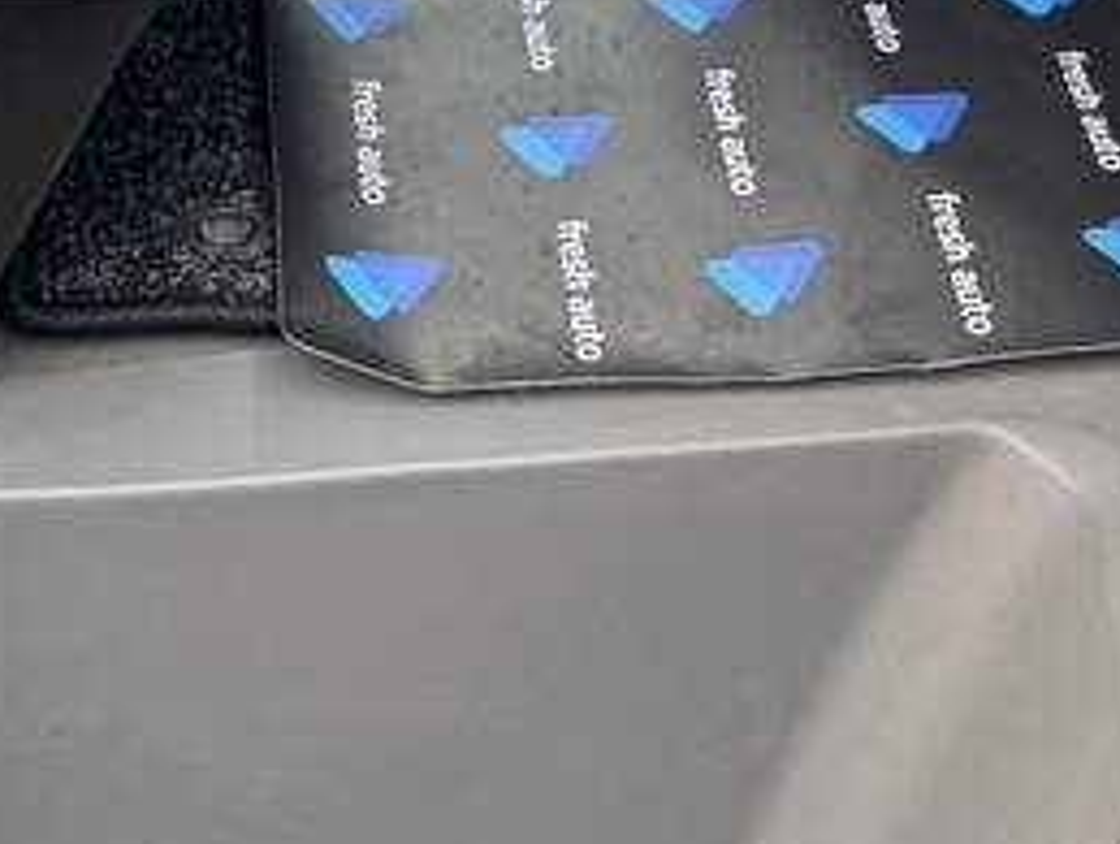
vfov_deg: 11.6
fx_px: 3596
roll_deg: -1.5
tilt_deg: -17.5
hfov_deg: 17.5
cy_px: -987
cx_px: 212
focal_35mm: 111
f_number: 1.78
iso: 100
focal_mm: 6.76
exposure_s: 1/121
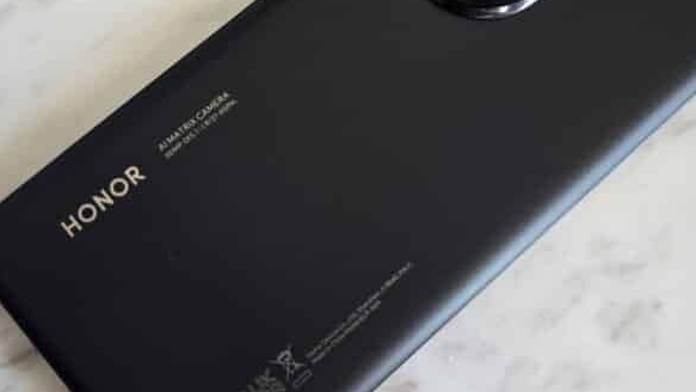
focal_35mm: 44
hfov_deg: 46.4
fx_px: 812
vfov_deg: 27.0
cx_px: 362
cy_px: 146
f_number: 1.7
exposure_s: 1/120
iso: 320
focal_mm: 6.3
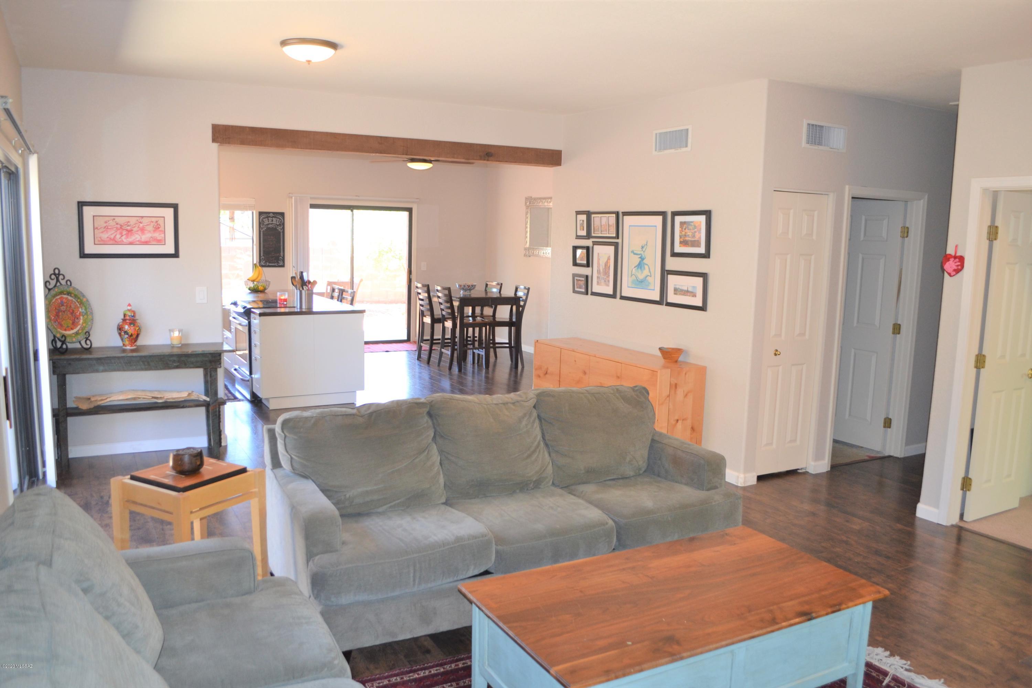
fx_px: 774
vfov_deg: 47.9
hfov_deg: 67.4
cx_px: 516
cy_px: 344
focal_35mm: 27
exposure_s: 1/60
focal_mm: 18
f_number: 4
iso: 400
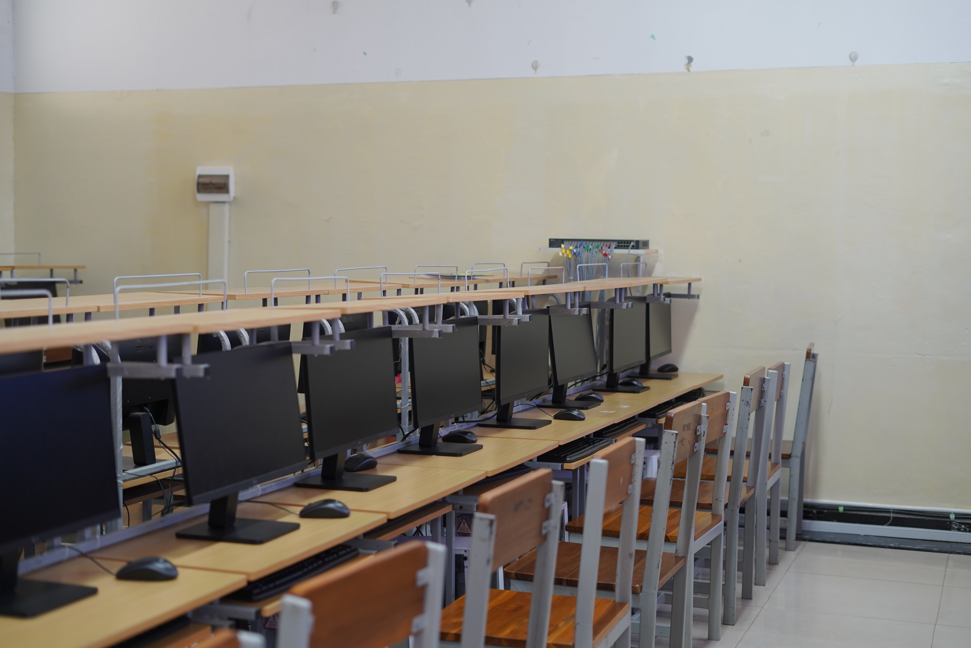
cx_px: 486
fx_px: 1349
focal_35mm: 50
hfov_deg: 39.6
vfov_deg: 27.0
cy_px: 324
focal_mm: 50
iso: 500
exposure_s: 1/60
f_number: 2.5
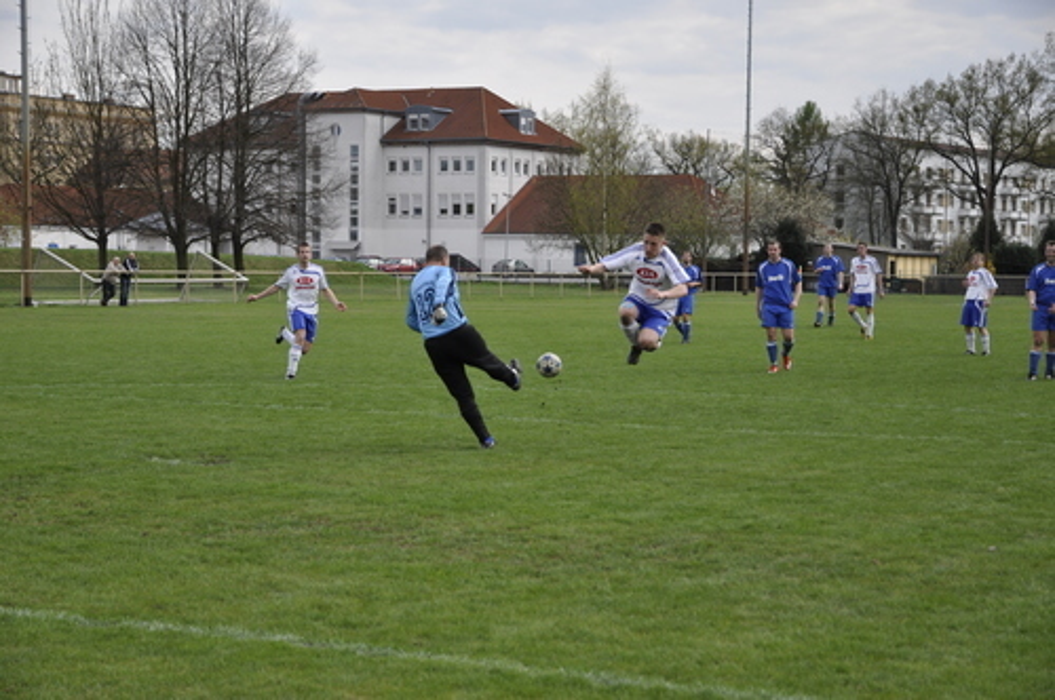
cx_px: 528
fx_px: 2195
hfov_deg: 27.0
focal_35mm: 75
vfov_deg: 18.1
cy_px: 350
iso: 400
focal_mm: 50
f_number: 5
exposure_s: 1/1000
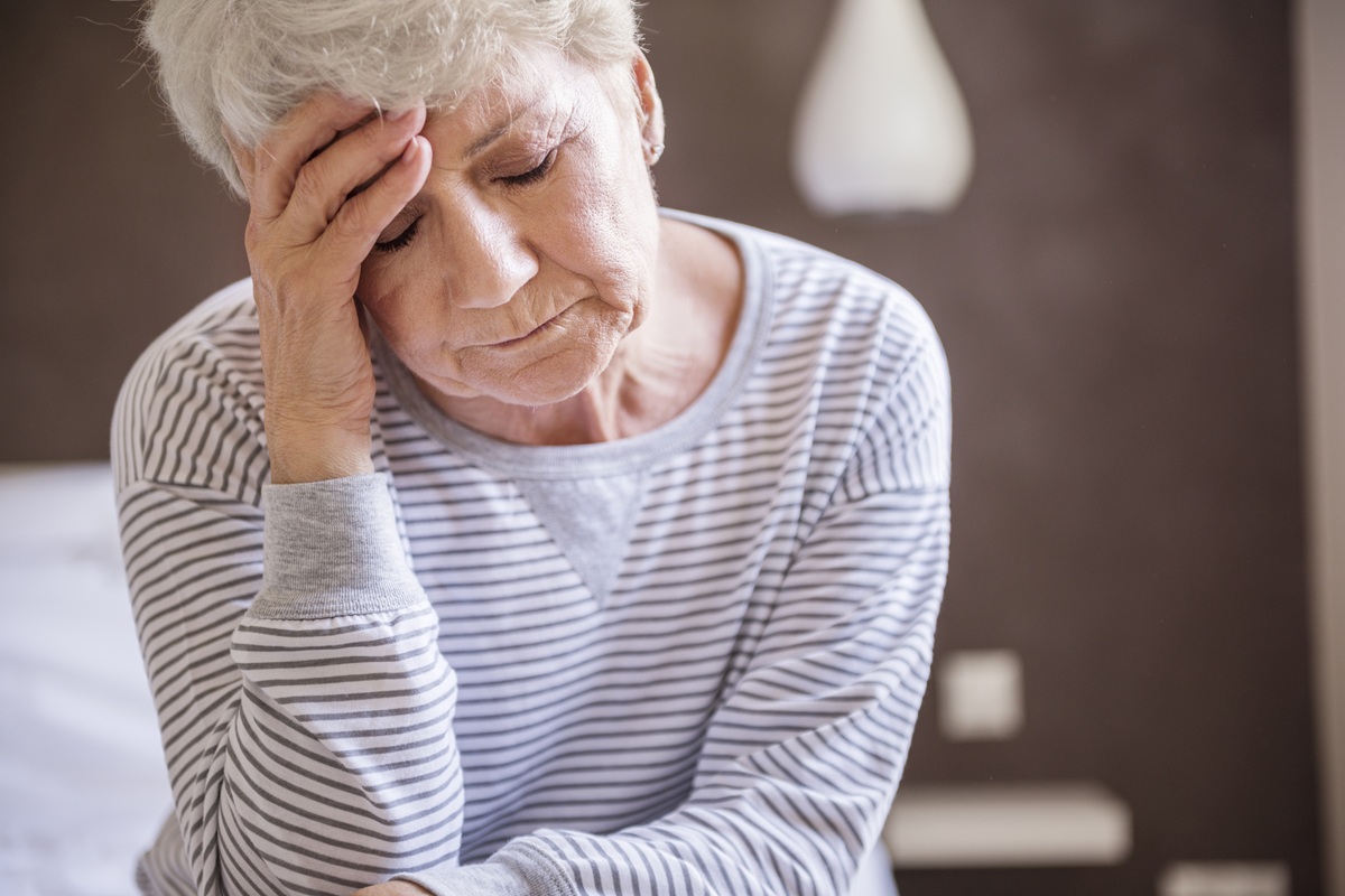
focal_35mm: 66
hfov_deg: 30.5
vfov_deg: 20.6
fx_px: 2466
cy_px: 448
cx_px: 672
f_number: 2.8
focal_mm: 66
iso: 200
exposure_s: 1/100
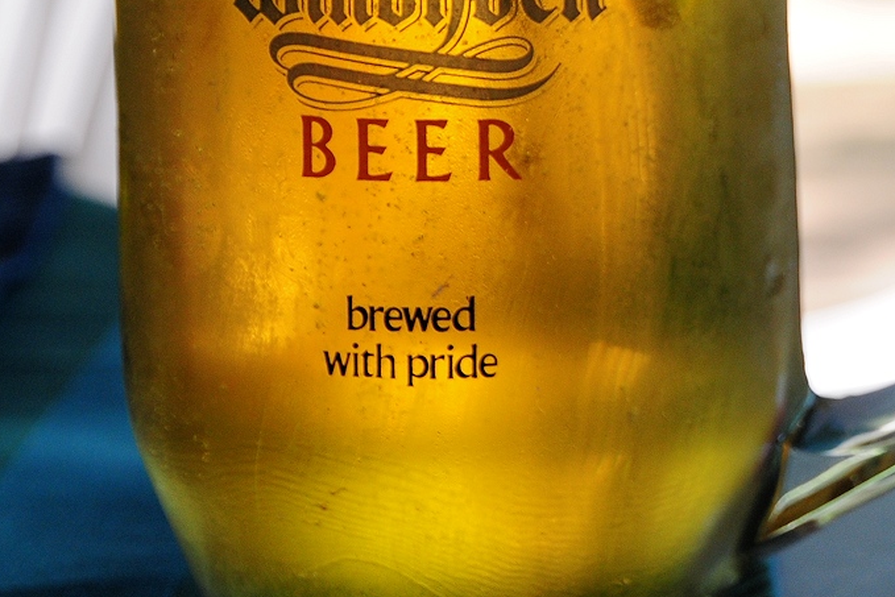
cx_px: 448
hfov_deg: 20.1
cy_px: 66
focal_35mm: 102
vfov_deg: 13.3
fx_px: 2530
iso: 400
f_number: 4.8
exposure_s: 1/320
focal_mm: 45
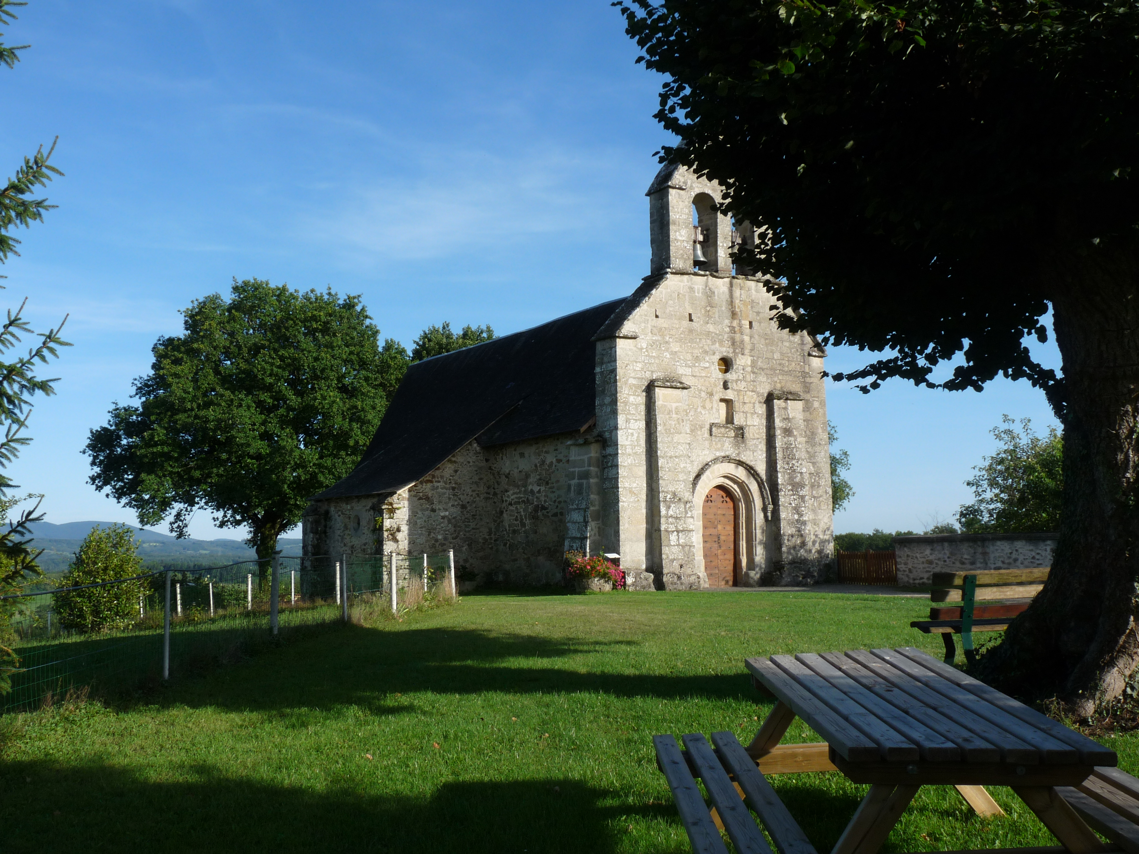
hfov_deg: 52.6
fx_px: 1152
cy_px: 427
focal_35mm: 35
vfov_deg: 40.7
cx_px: 570
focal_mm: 6.2
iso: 100
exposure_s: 1/320
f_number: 5.6
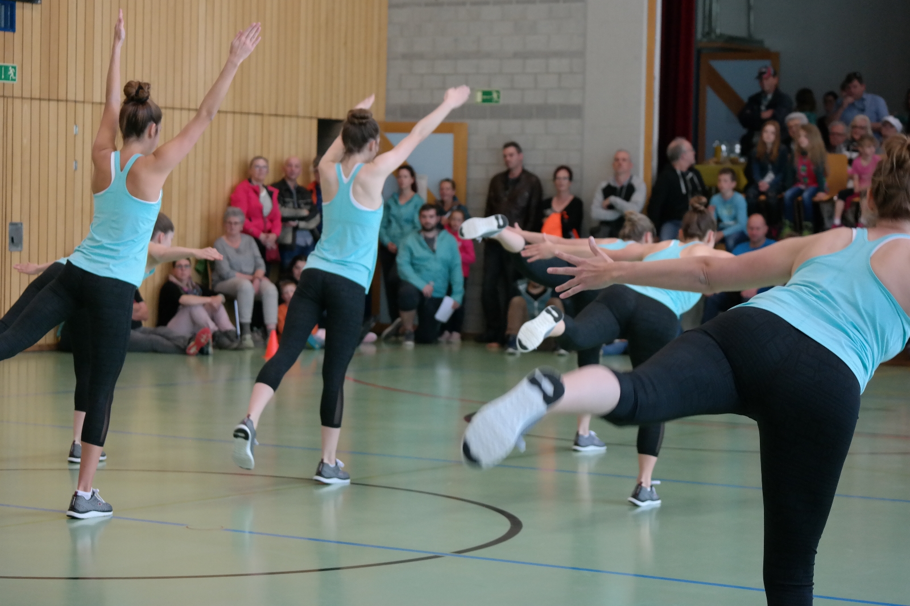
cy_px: 303
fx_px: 2477
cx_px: 455
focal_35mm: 98
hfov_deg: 20.8
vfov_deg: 14.0
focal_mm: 64
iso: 1600
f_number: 4.5
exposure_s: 1/100
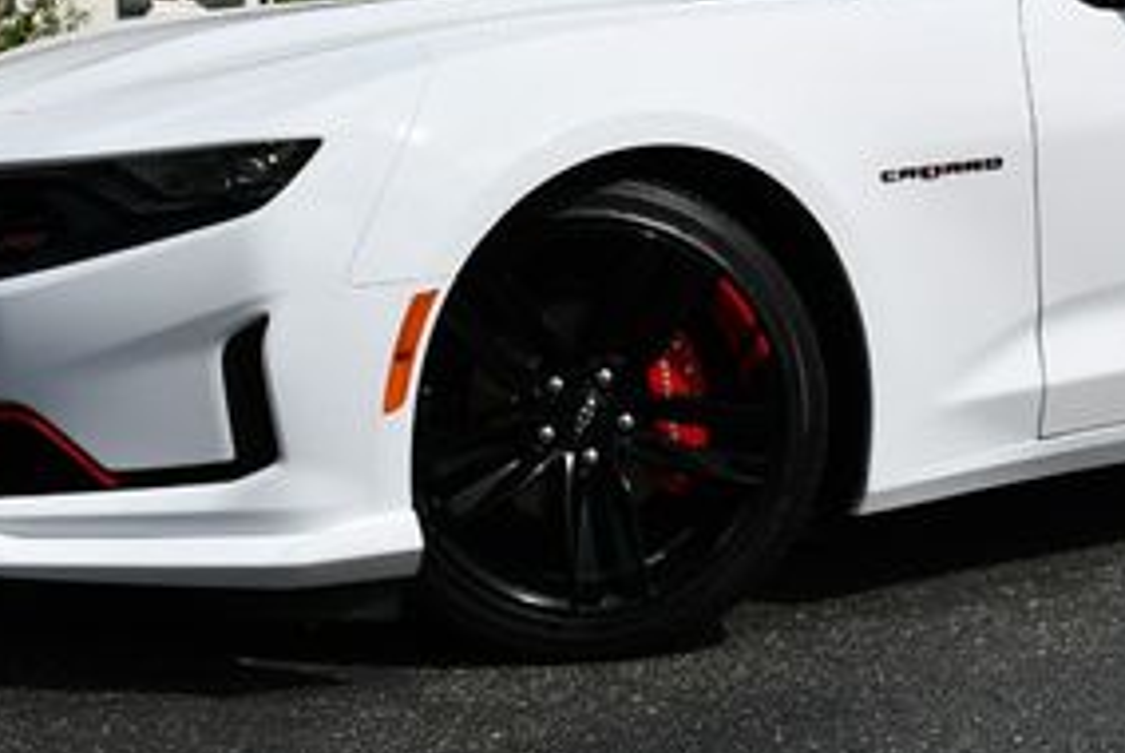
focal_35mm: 99
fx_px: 3097
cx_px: 860
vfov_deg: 13.7
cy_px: 12
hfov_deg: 20.4
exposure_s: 1/400
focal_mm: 22
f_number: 10
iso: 100
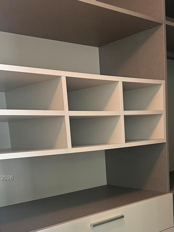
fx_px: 315
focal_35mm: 47
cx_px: 113
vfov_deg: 39.2
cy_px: 178
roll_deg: +2.2
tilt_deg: -9.3
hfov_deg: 30.7
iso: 200
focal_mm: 6.86
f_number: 1.78
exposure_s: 1/60
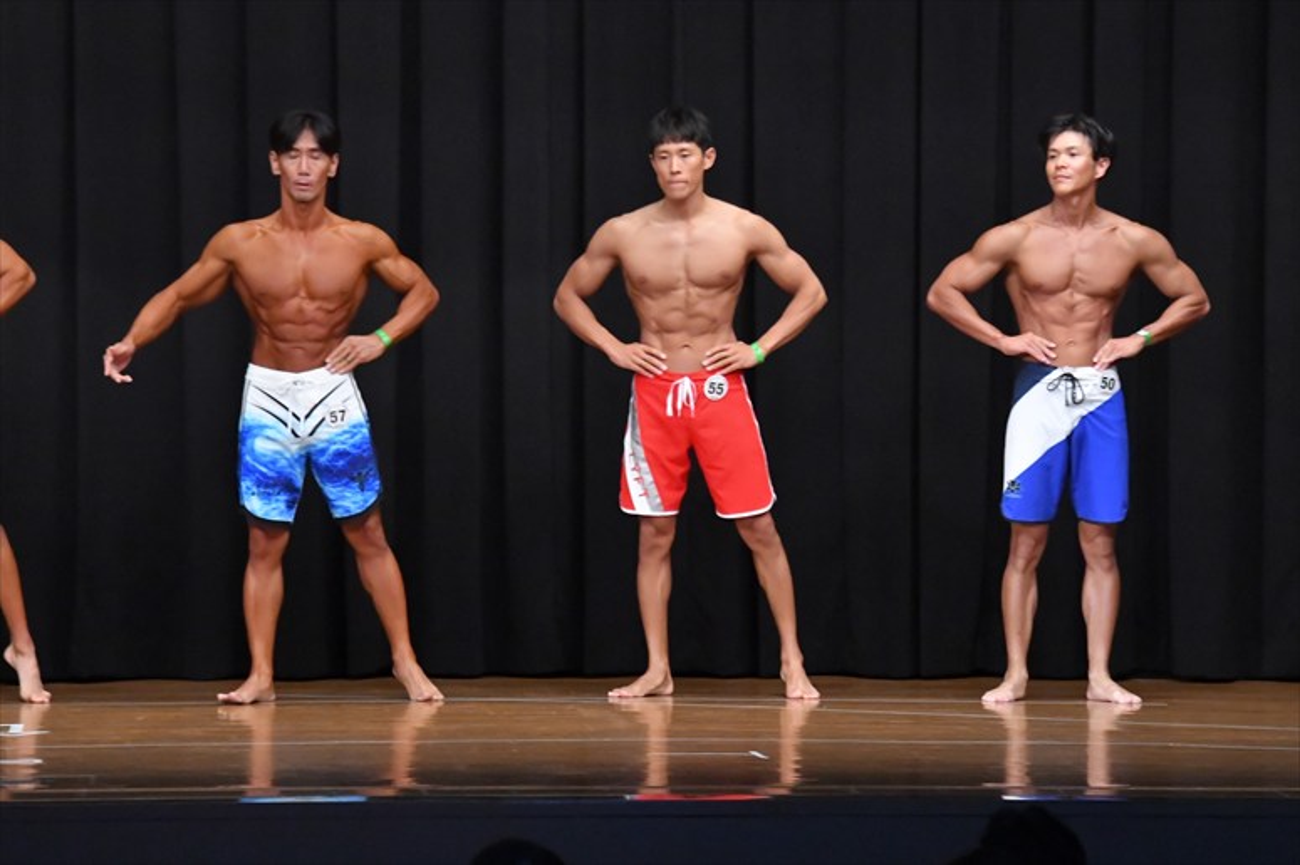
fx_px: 7291
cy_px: 432
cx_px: 650
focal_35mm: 202
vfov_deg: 6.8
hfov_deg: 10.2
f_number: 5.6
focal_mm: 135
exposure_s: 1/400
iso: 8000
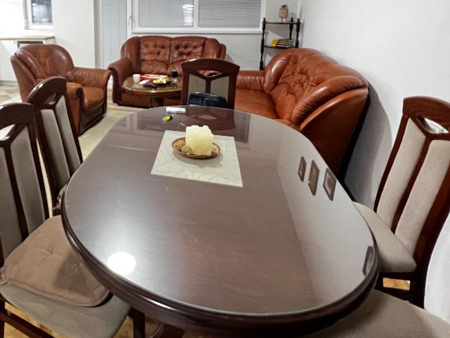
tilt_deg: -11.7
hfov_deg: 66.6
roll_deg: +0.8
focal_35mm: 24
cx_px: 107
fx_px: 312
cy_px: 75
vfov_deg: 53.6
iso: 800
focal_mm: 1.57
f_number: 1.8
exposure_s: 1/34
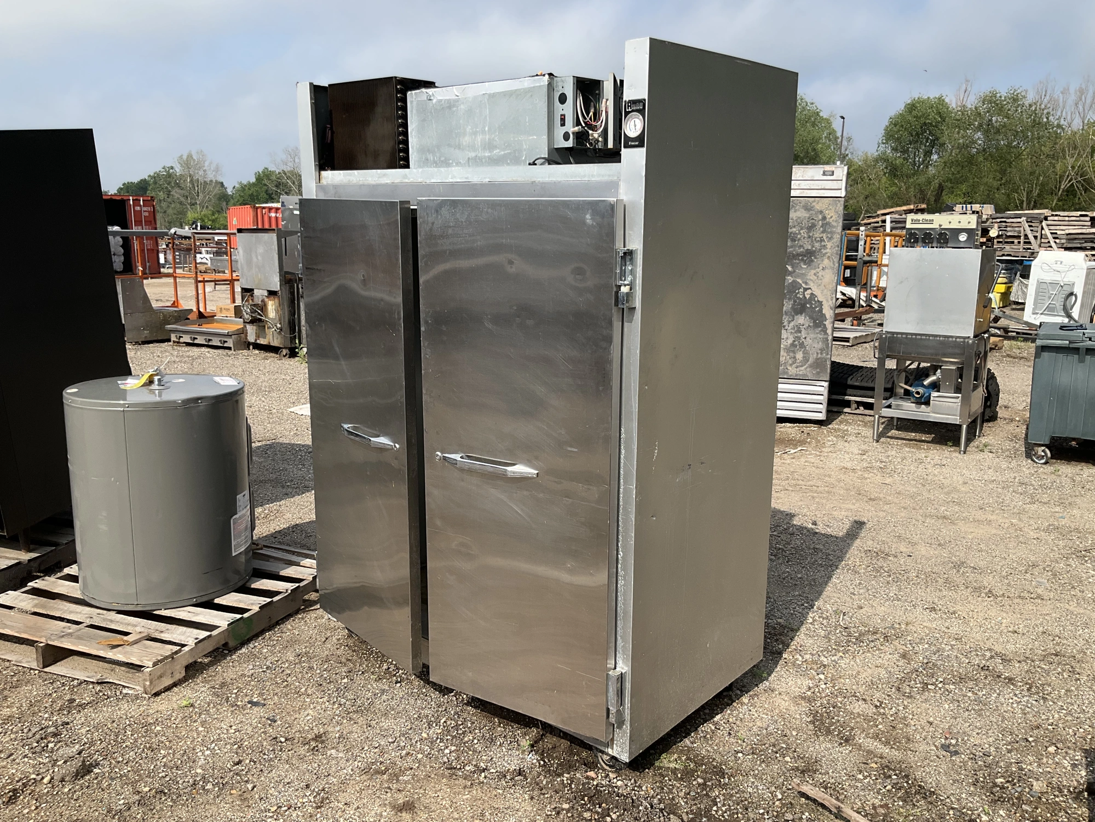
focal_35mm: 29
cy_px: 411
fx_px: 917
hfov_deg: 61.7
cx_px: 548
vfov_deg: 48.2
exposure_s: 1/1730
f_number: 1.8
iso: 25
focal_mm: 3
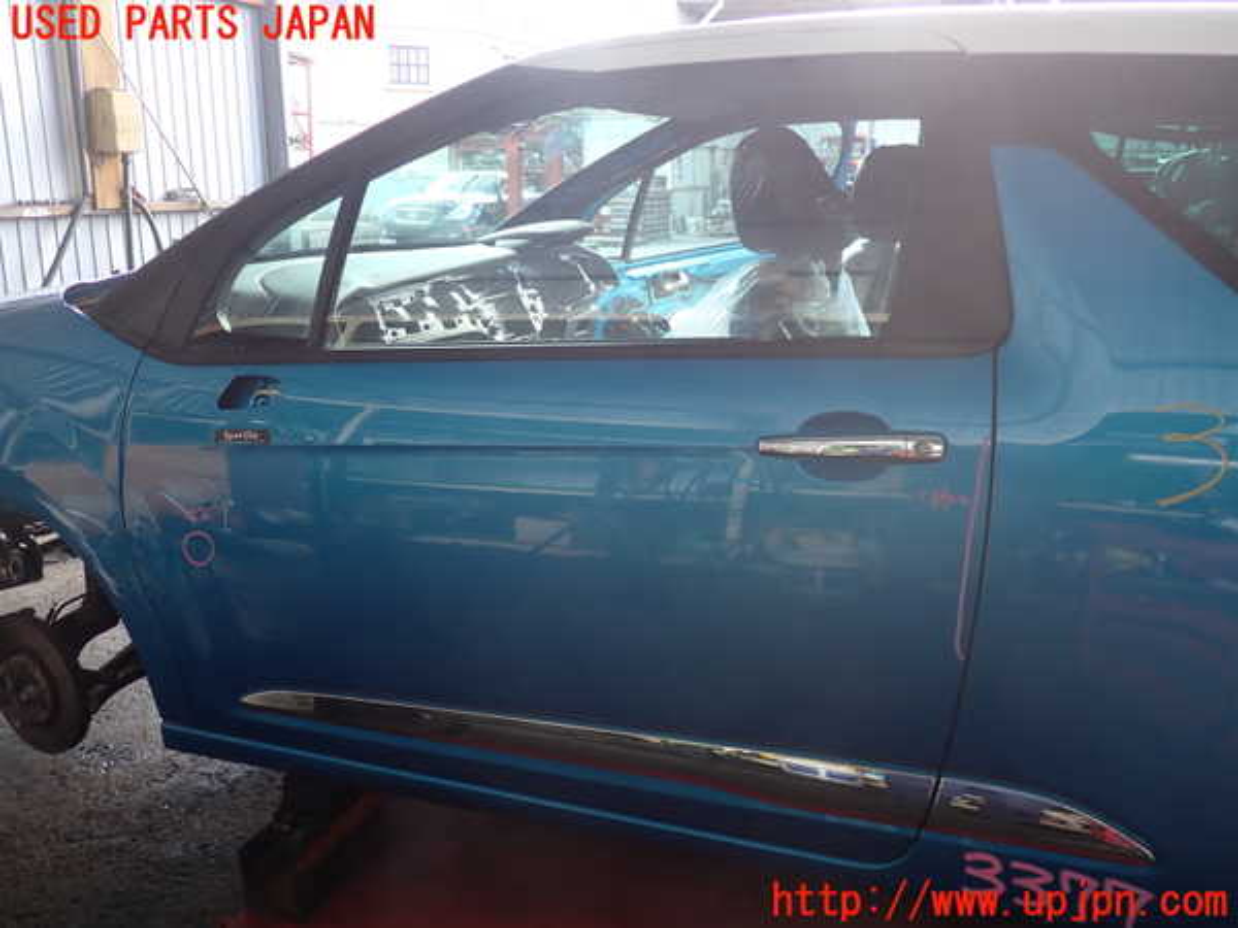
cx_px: 619
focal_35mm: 30
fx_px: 1073
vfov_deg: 46.8
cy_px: 464
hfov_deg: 60.0
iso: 100
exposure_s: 1/80
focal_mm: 5.4
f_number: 2.3
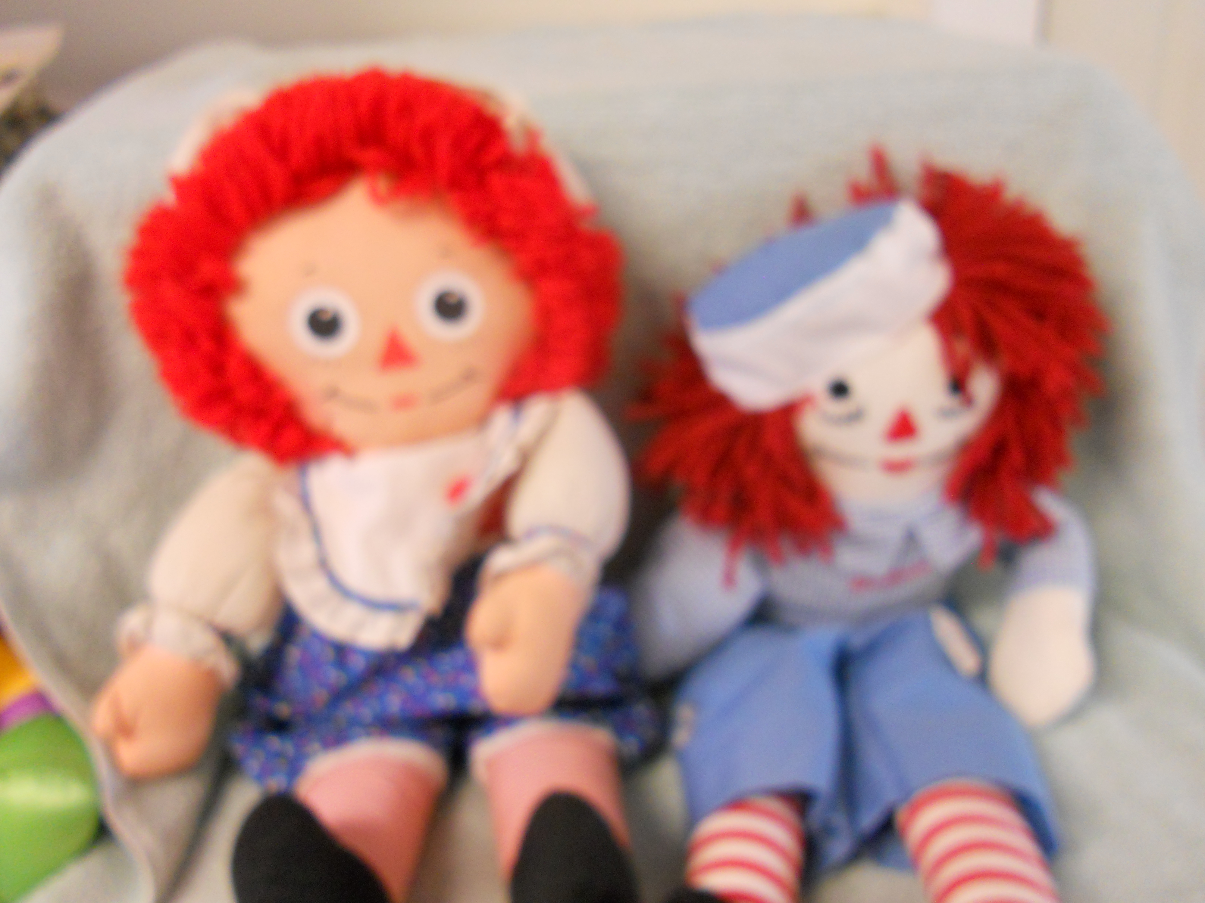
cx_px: 602
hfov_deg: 56.8
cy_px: 452
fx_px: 1114
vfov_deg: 44.2
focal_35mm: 32
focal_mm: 5.8
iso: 400
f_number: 3.5
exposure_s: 1/15
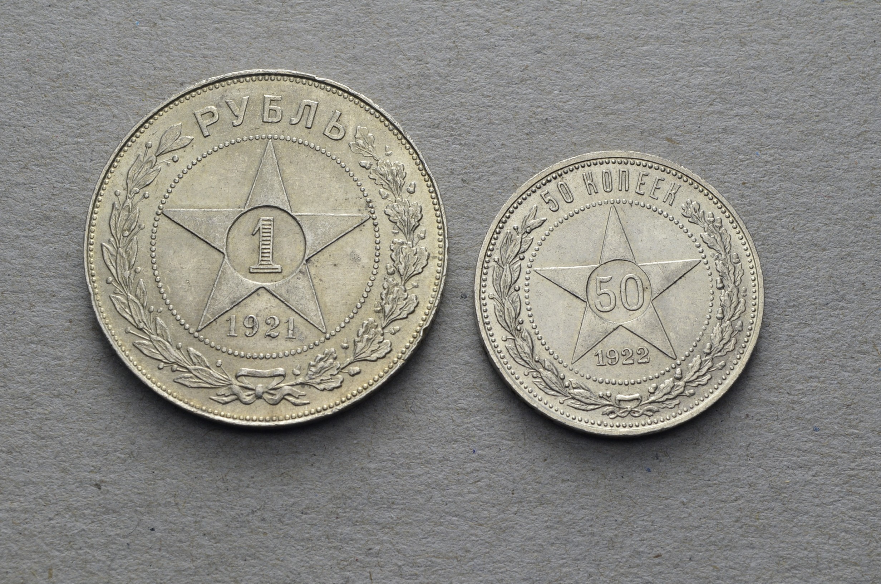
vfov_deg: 16.5
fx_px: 2015
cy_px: 292
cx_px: 440
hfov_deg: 24.7
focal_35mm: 82
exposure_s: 1/250
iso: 400
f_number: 14
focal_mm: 55
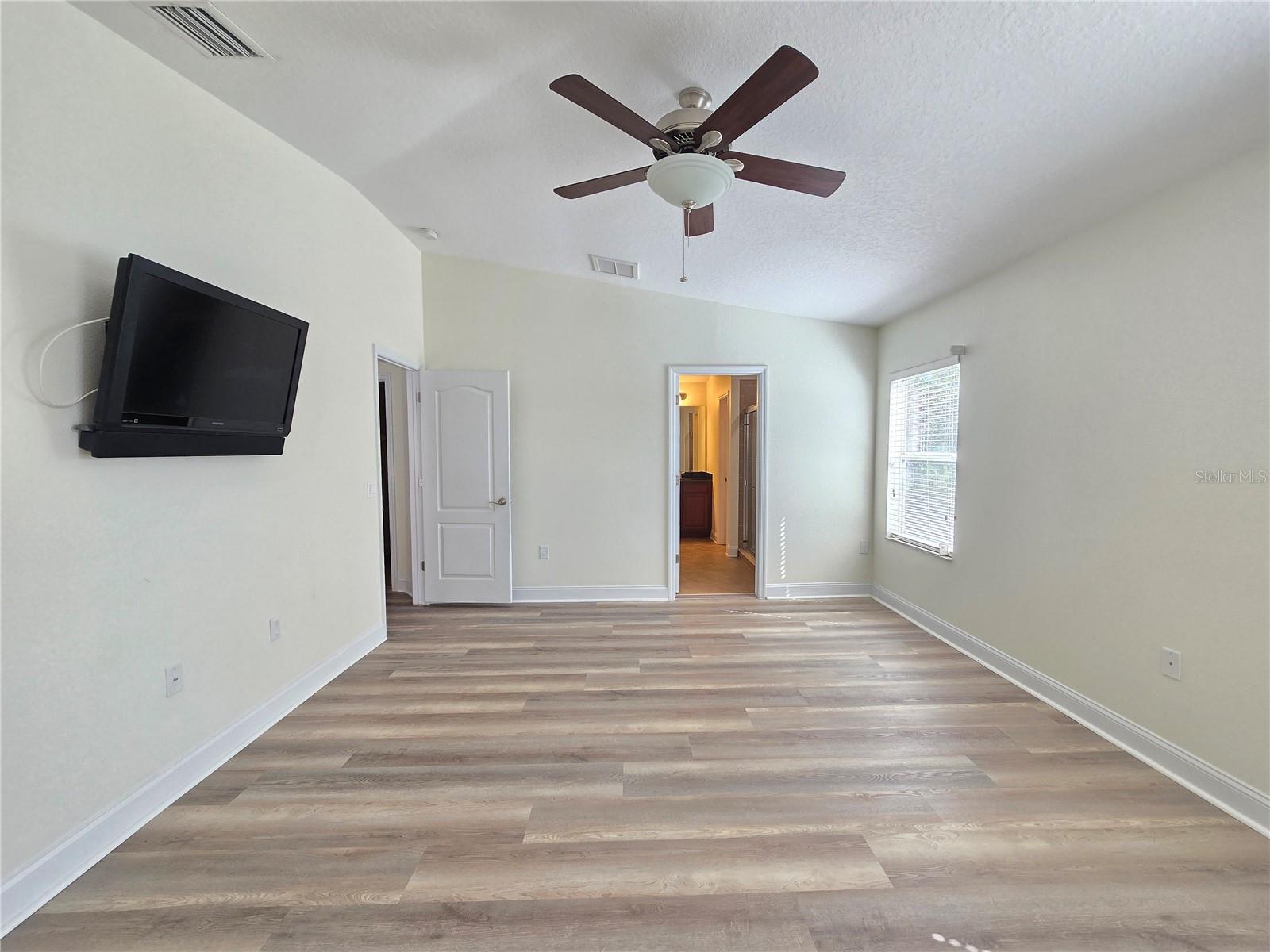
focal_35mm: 13
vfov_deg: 89.9
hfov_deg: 106.2
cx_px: 635
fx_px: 477
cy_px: 476
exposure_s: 1/60
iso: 64
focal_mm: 2.2
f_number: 2.2
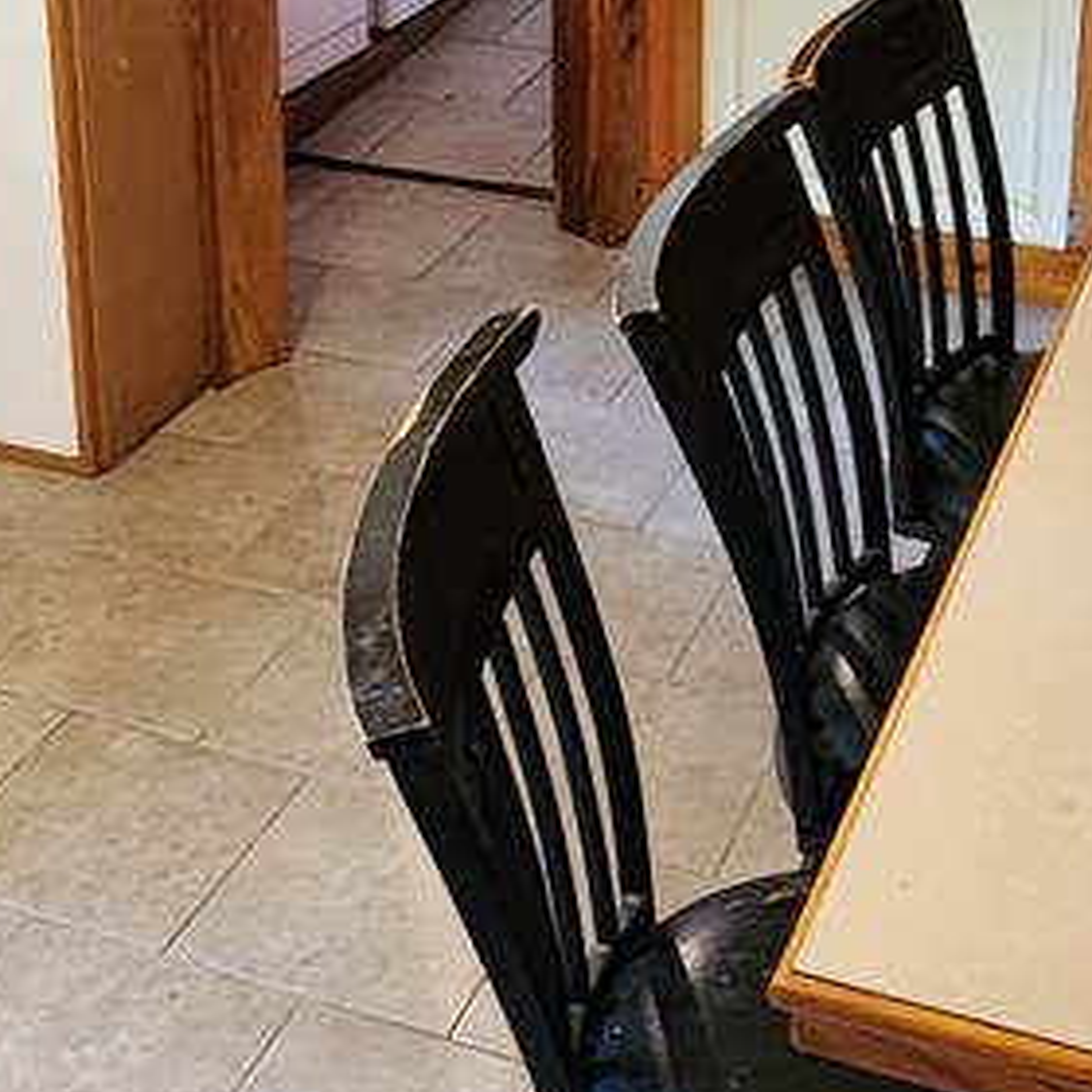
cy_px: -4
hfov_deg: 40.0
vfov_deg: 36.0
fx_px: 1499
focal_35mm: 42
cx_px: 569
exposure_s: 1/30
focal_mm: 2.2
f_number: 2.2
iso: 400
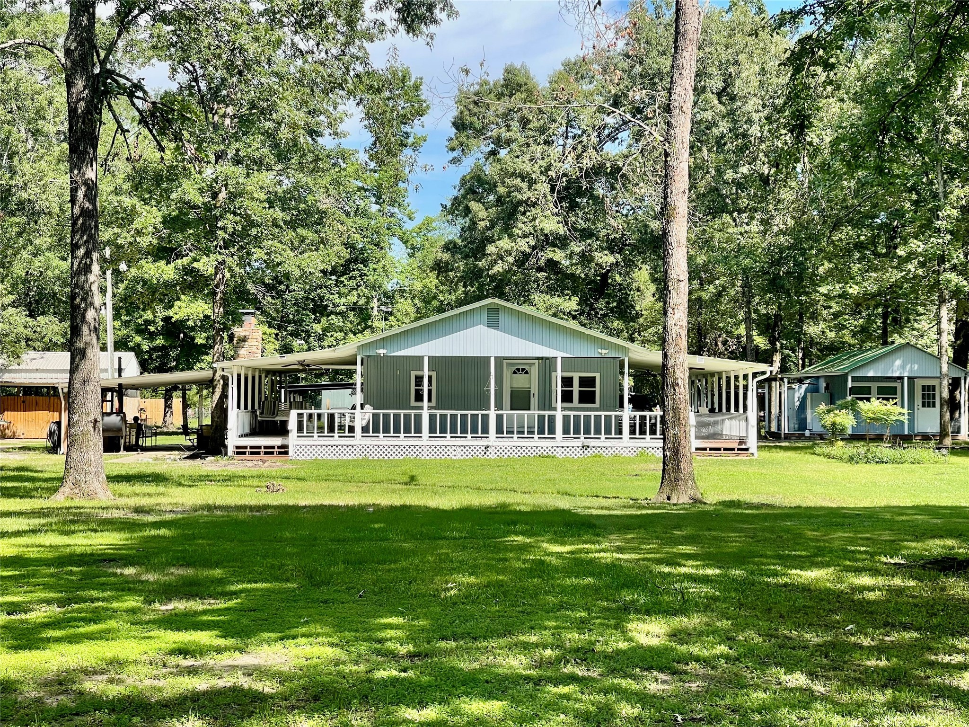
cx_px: 484
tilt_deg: +1.0
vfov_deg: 22.9
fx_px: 1792
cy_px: 364
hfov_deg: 30.3
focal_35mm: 64
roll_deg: -0.7
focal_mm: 7.5
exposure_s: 1/485
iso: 20
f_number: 2.2
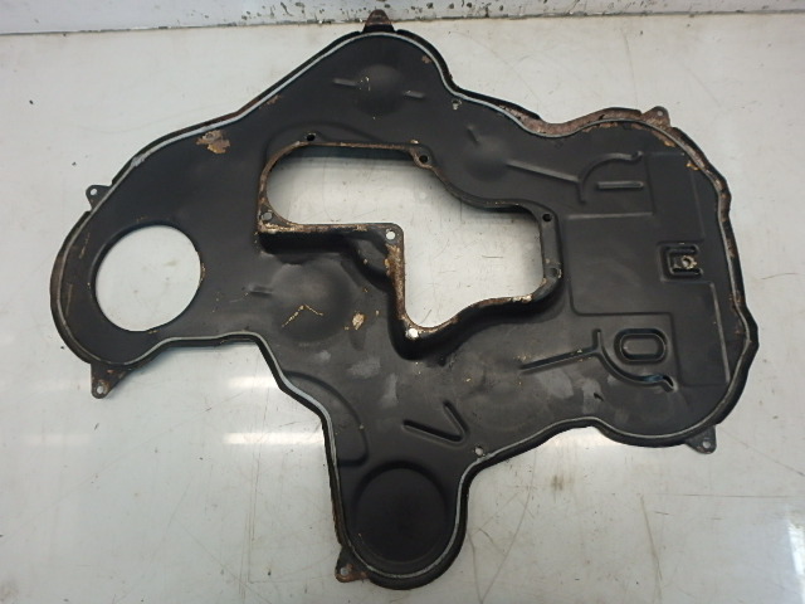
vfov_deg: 63.4
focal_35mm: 21
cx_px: 402
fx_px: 488
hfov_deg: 79.0
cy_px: 302
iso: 200
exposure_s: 1/40
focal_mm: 3.7
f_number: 3.5
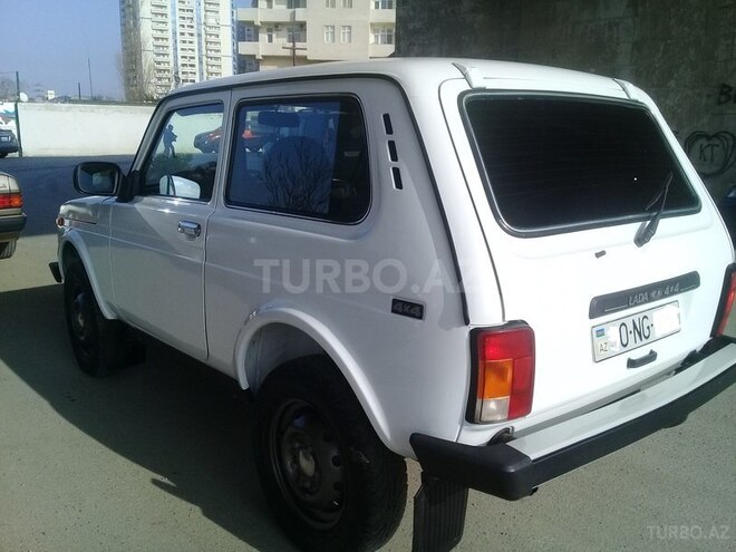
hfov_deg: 58.4
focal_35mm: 31
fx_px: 659
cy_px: 276
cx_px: 368
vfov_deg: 45.4
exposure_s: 1/1511
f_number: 2.2
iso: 50
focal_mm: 3.3
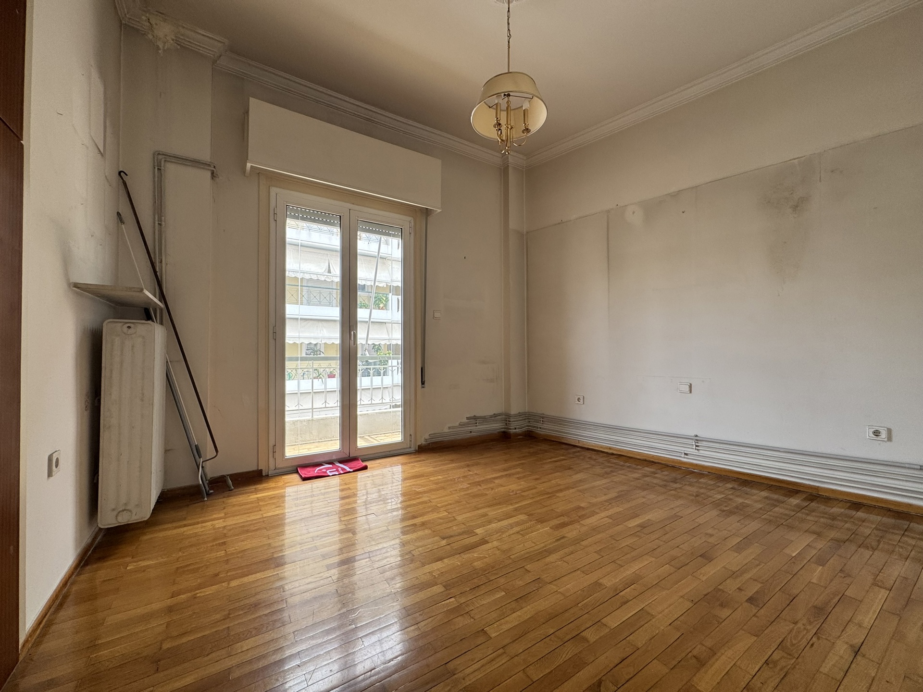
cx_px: 462
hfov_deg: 102.1
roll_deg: +0.4
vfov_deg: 85.7
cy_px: 346
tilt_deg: +1.0
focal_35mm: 14
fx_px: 373
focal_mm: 2.22
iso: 40
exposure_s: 1/124
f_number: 2.2
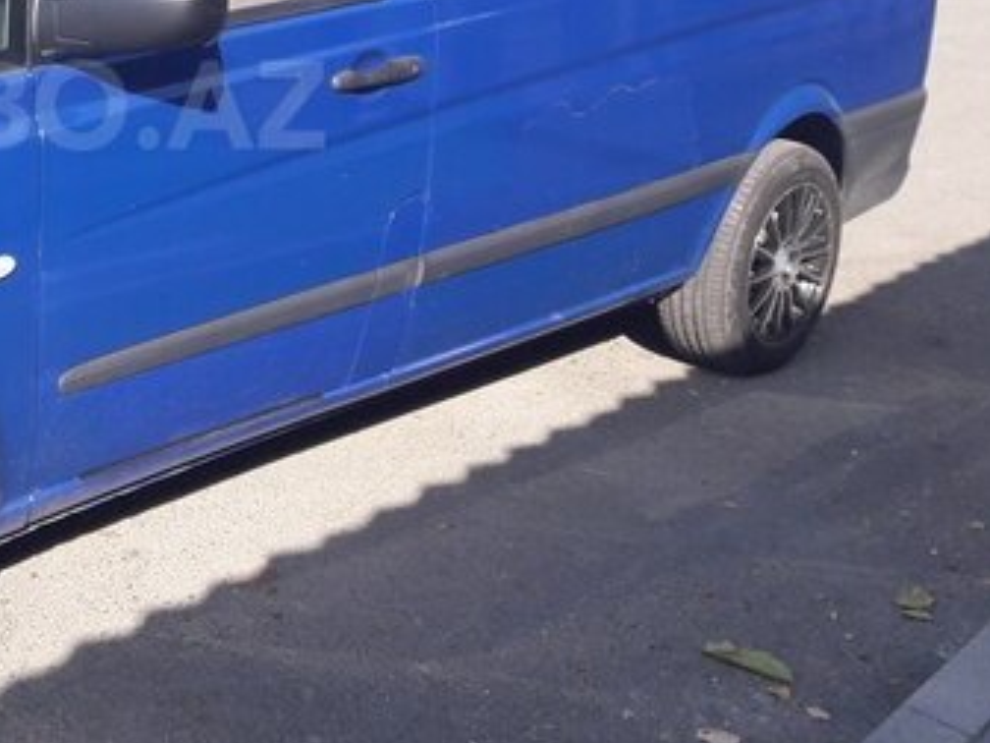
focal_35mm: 55
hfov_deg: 32.4
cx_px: 24
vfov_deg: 25.9
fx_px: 1573
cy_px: 105
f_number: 1.9
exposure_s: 1/512
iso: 40
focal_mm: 3.7
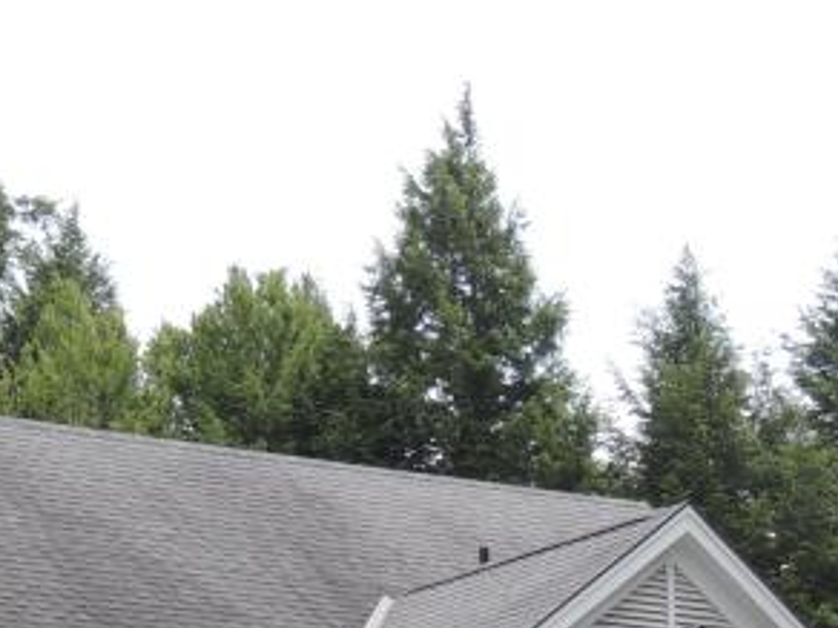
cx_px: 385
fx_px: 3994
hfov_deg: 12.0
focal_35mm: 165
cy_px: 671
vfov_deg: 8.9
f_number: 3.5
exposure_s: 1/500
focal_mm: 8.3
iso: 100
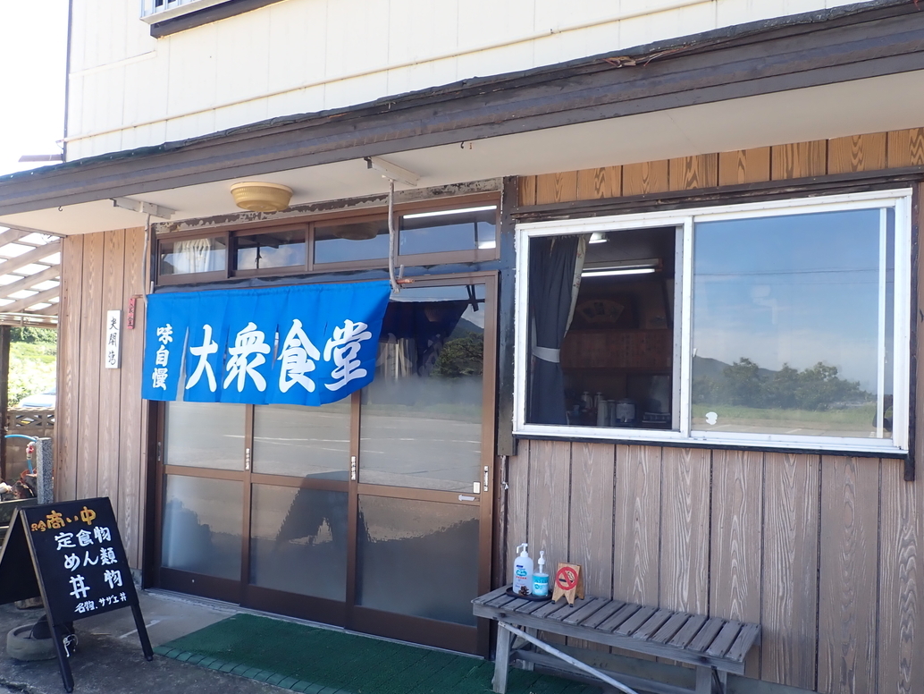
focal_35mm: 29
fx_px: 774
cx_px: 458
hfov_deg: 61.6
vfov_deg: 48.2
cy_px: 372
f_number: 2.8
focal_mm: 4.5
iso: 100
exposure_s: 1/250
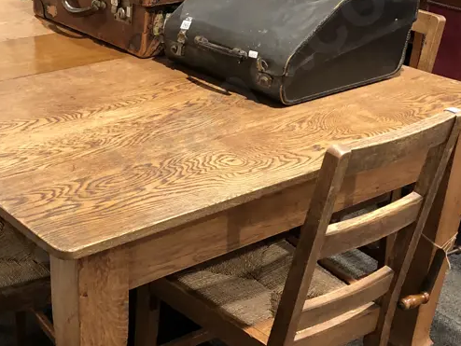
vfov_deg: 25.2
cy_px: 212
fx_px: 773
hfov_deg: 32.2
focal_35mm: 58
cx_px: 84
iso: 80
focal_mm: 3.99
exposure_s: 1/17
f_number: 1.8
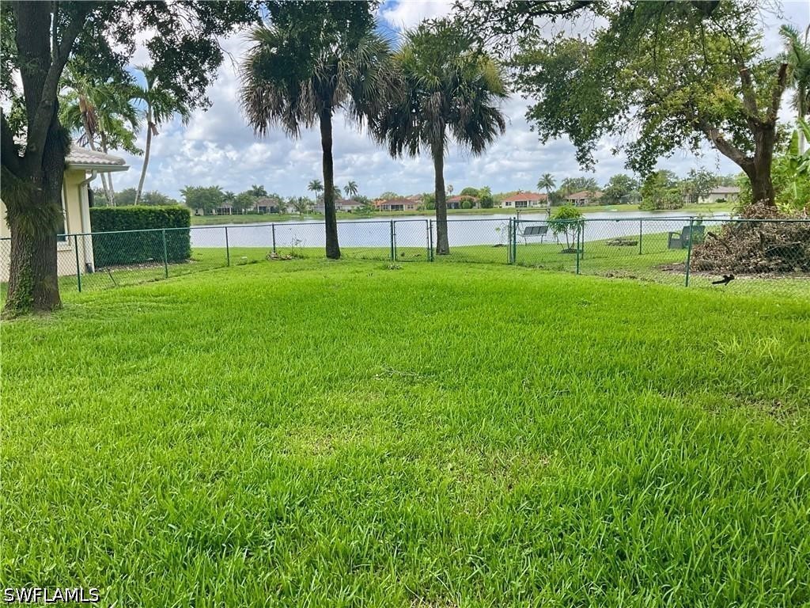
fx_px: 679
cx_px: 405
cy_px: 304
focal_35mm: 29
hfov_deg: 61.7
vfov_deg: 48.2
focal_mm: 3
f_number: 1.8
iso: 25
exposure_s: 1/606
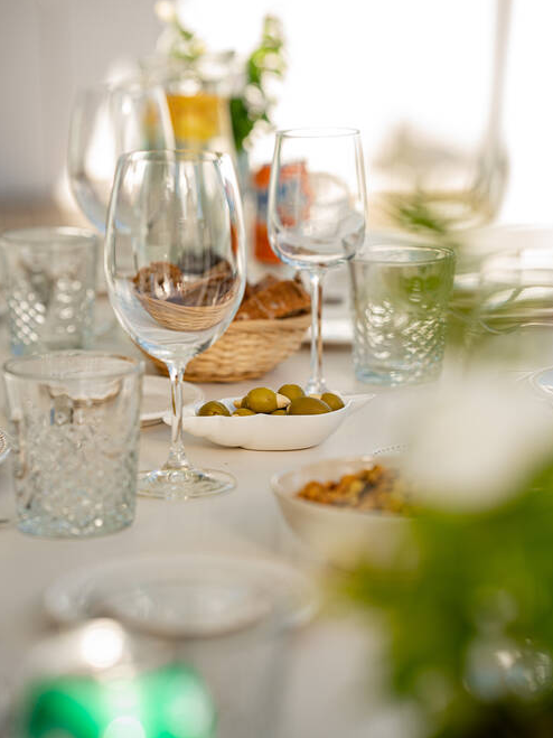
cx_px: 276
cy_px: 326
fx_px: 1982
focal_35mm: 93
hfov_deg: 15.9
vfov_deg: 21.1
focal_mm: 85
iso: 100
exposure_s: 1/500
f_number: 2.8
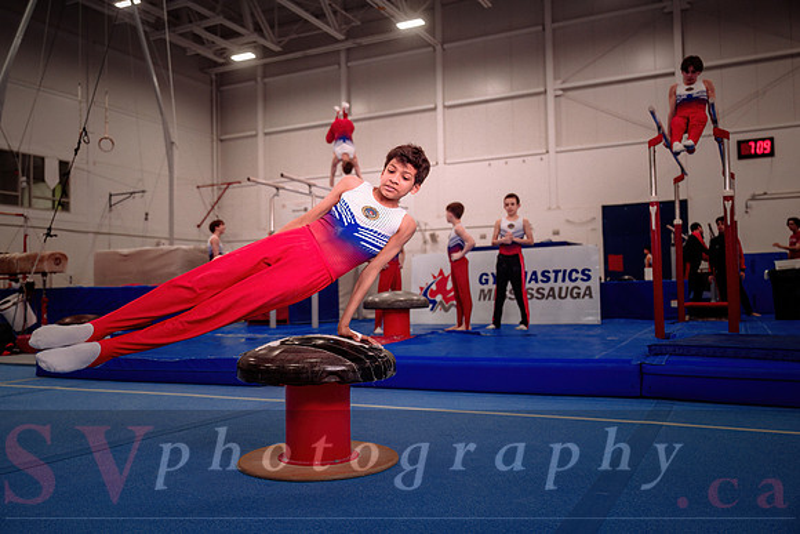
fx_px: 713
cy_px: 267
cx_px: 392
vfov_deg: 41.1
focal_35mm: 32
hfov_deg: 58.6
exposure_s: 1/800
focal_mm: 31
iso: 1600
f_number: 2.8
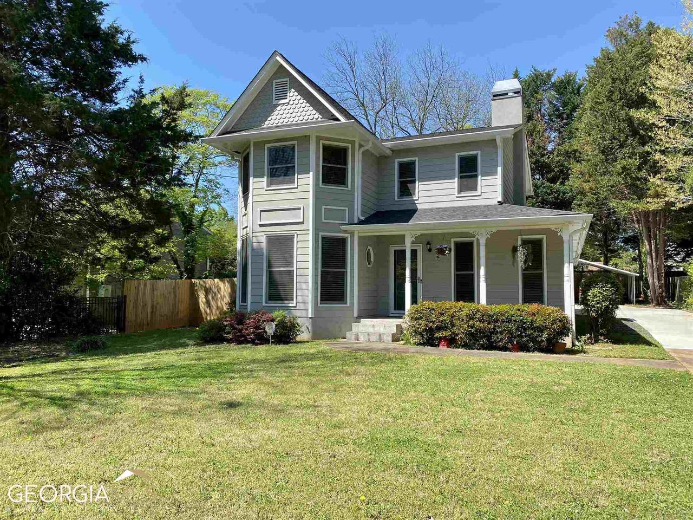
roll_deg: +0.0
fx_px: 521
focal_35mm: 26
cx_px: 346
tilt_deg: +5.0
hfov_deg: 67.3
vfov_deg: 53.1
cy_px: 260
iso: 32
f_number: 1.8
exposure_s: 1/1412
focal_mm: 4.25
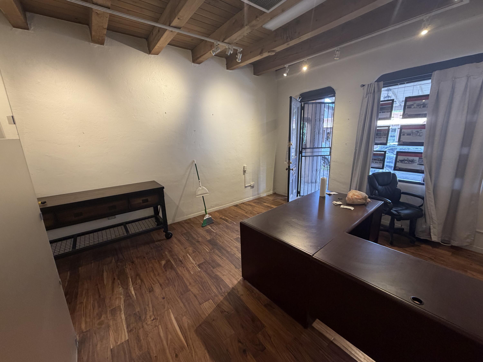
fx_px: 195
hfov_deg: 102.1
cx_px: 242
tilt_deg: -13.4
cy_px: 181
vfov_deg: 85.7
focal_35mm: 14
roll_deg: +2.0
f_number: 2.2
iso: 200
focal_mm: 2.22
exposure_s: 1/60
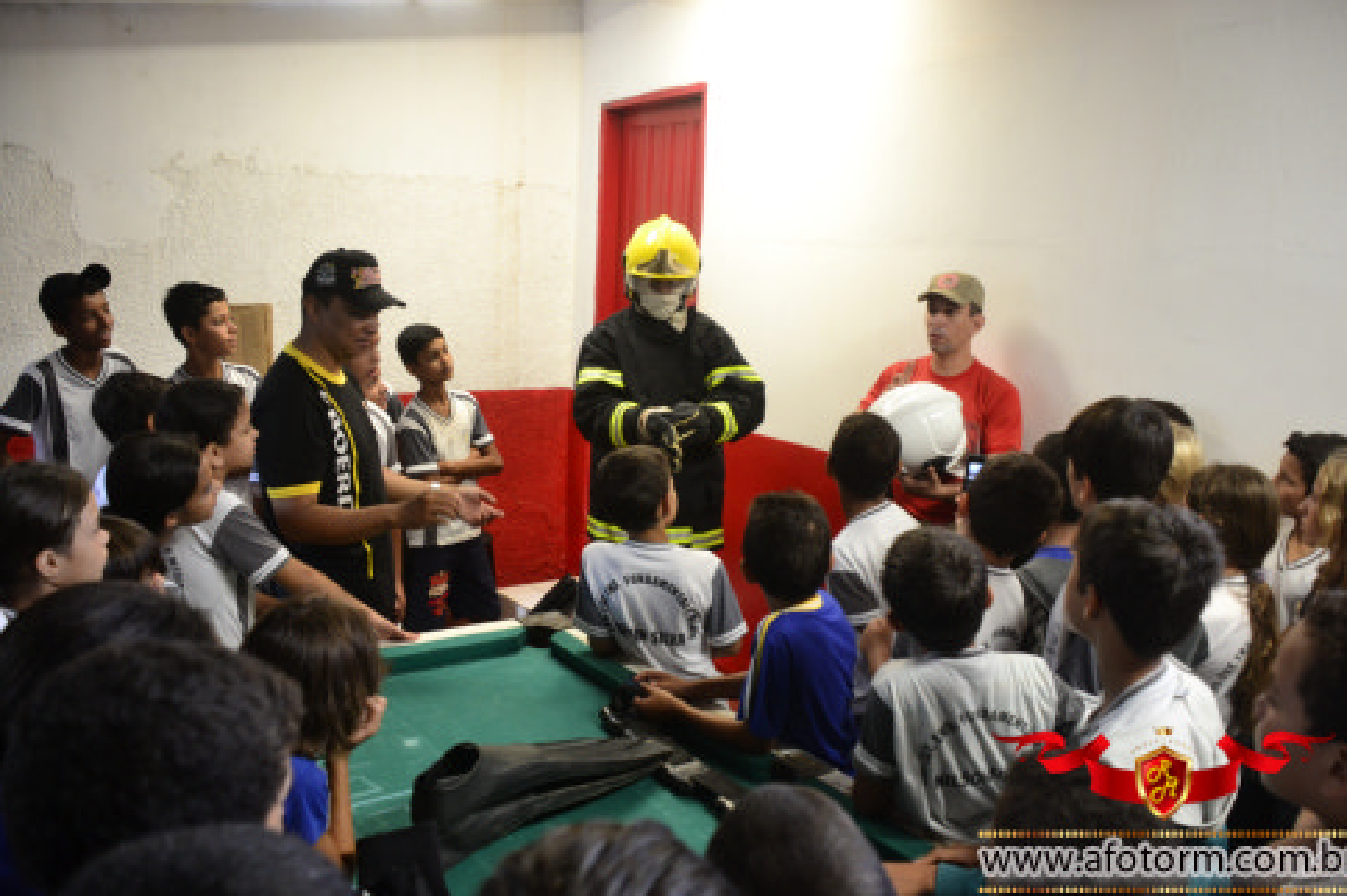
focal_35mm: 31
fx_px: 1159
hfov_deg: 60.3
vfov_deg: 42.3
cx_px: 687
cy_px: 455
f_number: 3.5
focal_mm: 20
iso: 800
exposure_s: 1/50
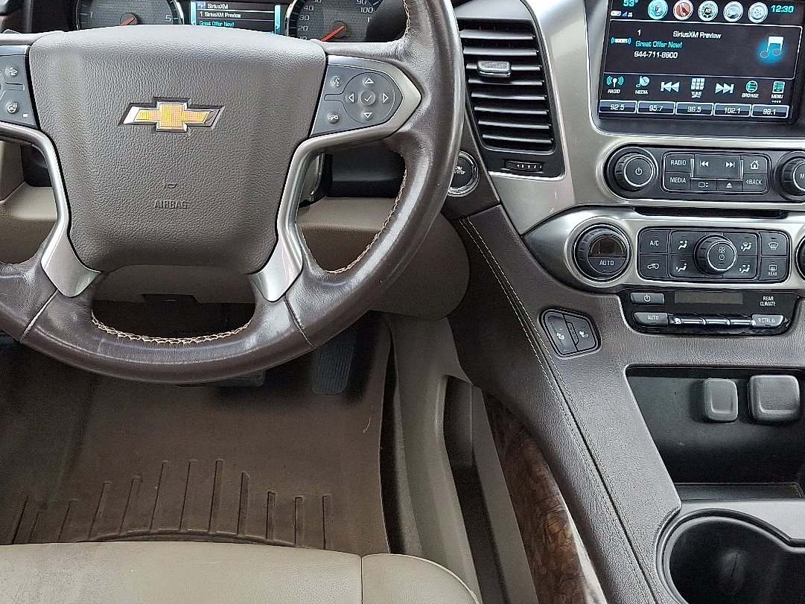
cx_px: 334
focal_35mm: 37
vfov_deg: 38.3
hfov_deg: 49.9
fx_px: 861
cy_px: 204
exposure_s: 1/100
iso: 59
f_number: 1.8
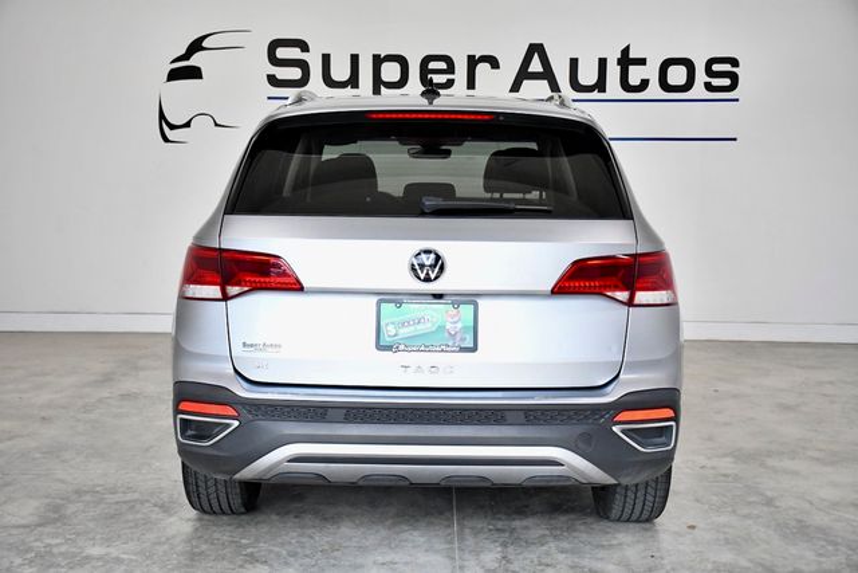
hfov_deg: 41.1
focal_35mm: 48
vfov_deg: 28.1
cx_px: 429
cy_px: 286
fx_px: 1144
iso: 2500
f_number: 4
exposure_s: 1/1600
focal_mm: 32
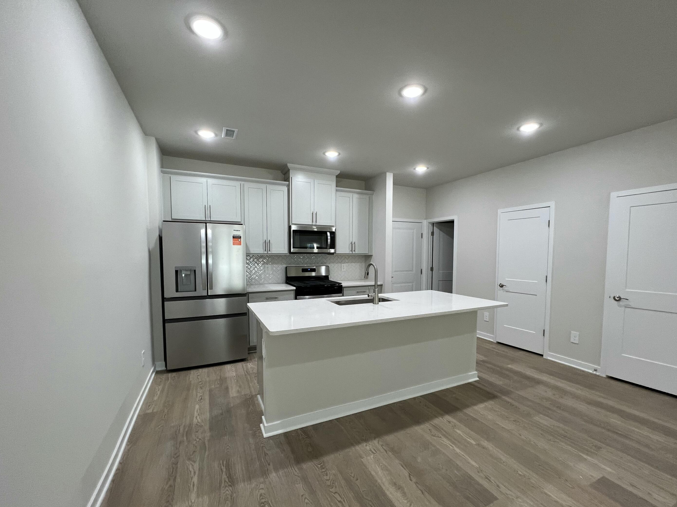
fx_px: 274
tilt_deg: -4.2
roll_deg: -1.0
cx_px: 349
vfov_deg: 85.5
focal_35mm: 14
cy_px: 273
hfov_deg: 102.0
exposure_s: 1/120
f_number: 1.8
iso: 160
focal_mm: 1.57
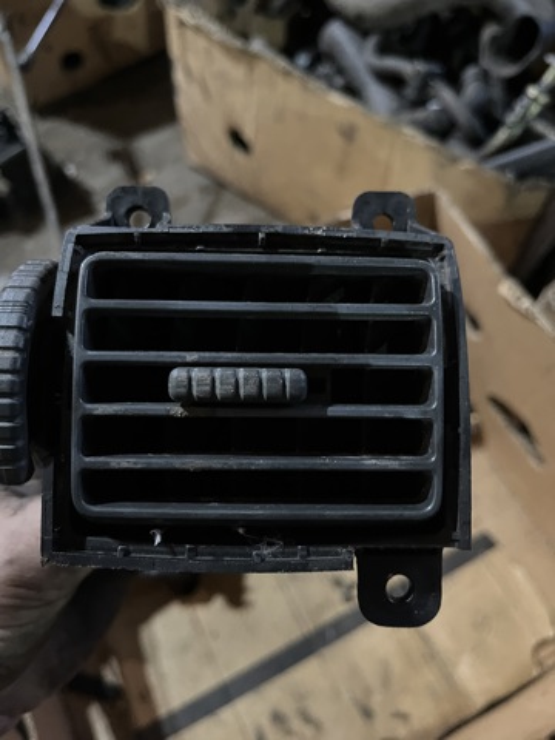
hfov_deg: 53.1
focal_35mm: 26
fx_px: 556
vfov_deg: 67.3
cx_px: 278
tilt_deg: -62.4
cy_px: 370
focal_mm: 5.1
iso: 1000
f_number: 1.6
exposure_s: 1/20
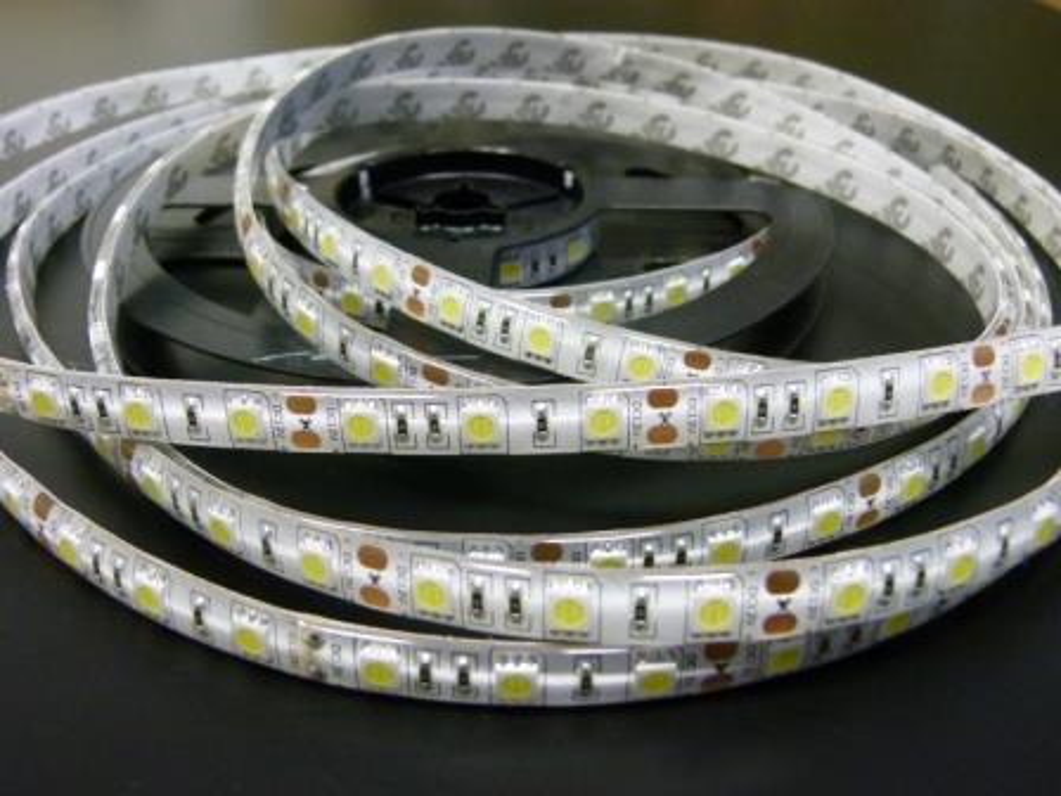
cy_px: 398
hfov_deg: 56.8
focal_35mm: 32
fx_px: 981
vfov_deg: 44.2
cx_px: 530
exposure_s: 1/20
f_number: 3
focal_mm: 5.8
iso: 400
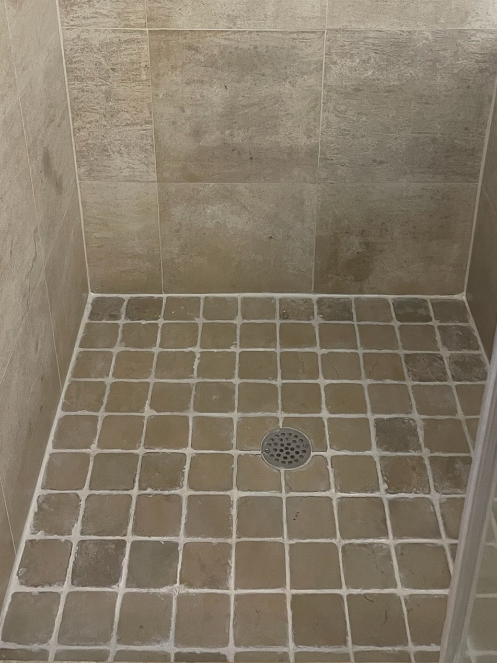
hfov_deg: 34.3
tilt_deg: -28.0
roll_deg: +0.5
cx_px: 256
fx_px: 804
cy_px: 149
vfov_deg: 43.1
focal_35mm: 42
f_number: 1.6
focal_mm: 4.2
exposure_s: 1/60
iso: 500
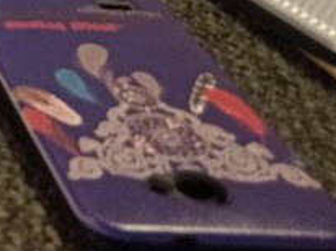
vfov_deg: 9.6
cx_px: -455
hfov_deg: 11.8
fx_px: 1348
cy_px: -316
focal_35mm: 139
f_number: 1.79
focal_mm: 4.7
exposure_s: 1/120
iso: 113
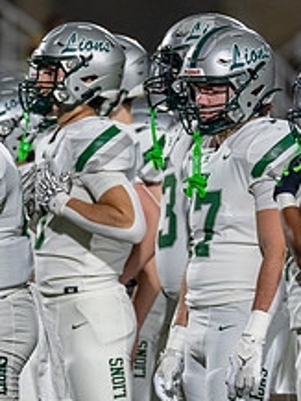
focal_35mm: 698
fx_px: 8085
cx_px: 1
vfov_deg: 2.8
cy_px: 299
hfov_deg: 2.1
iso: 2000
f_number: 2.8
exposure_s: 1/1000
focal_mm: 200
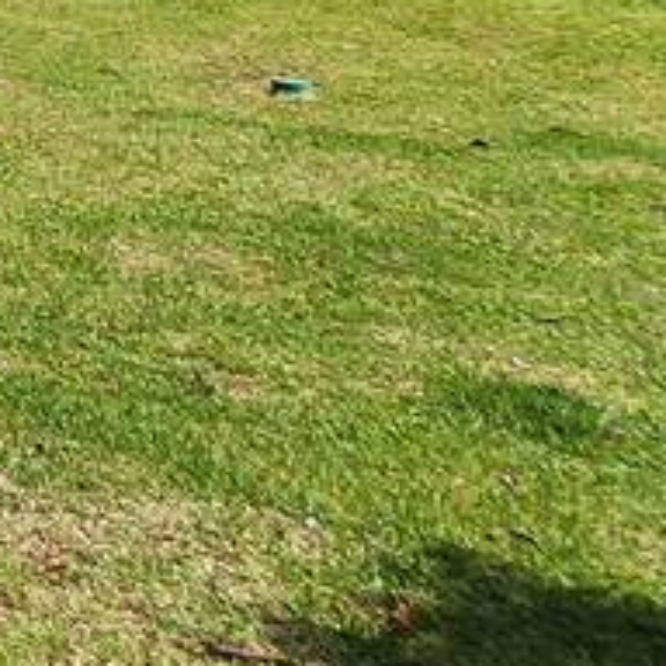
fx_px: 1872
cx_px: -1377
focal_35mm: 86
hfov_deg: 11.2
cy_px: -656
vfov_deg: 15.9
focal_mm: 2.2
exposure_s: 1/2476
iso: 50
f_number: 2.2
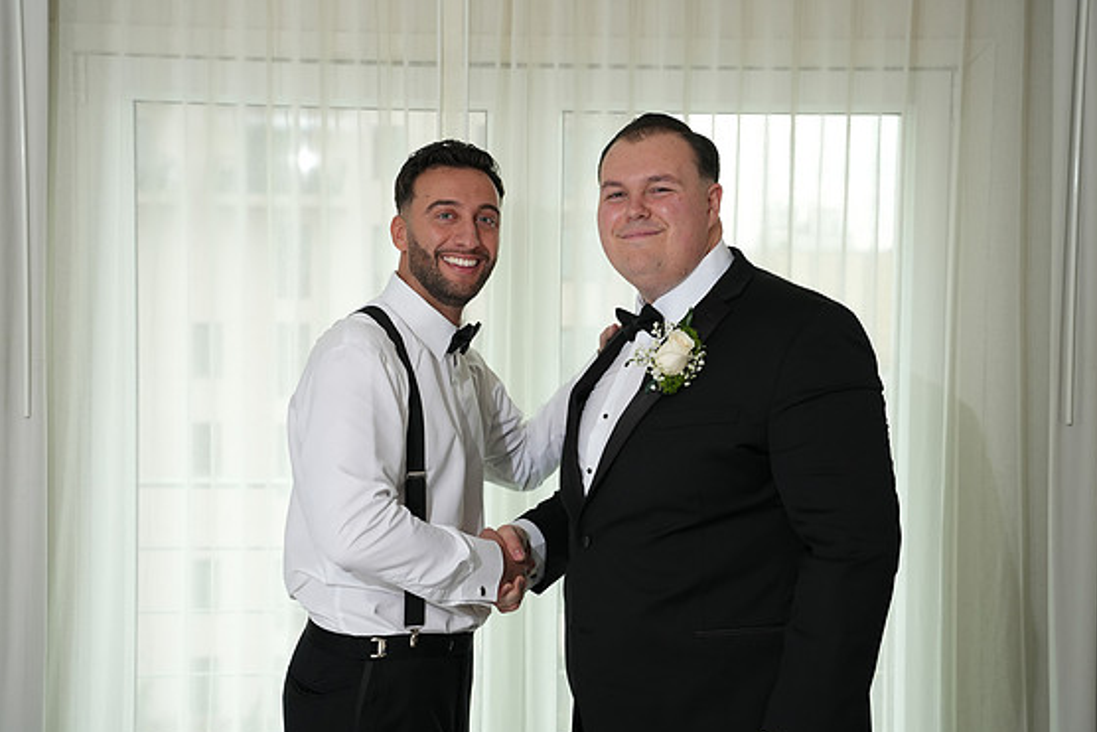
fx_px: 1493
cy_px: 366
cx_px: 539
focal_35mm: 49
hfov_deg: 40.3
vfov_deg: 27.5
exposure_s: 1/200
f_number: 4
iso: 640
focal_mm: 47
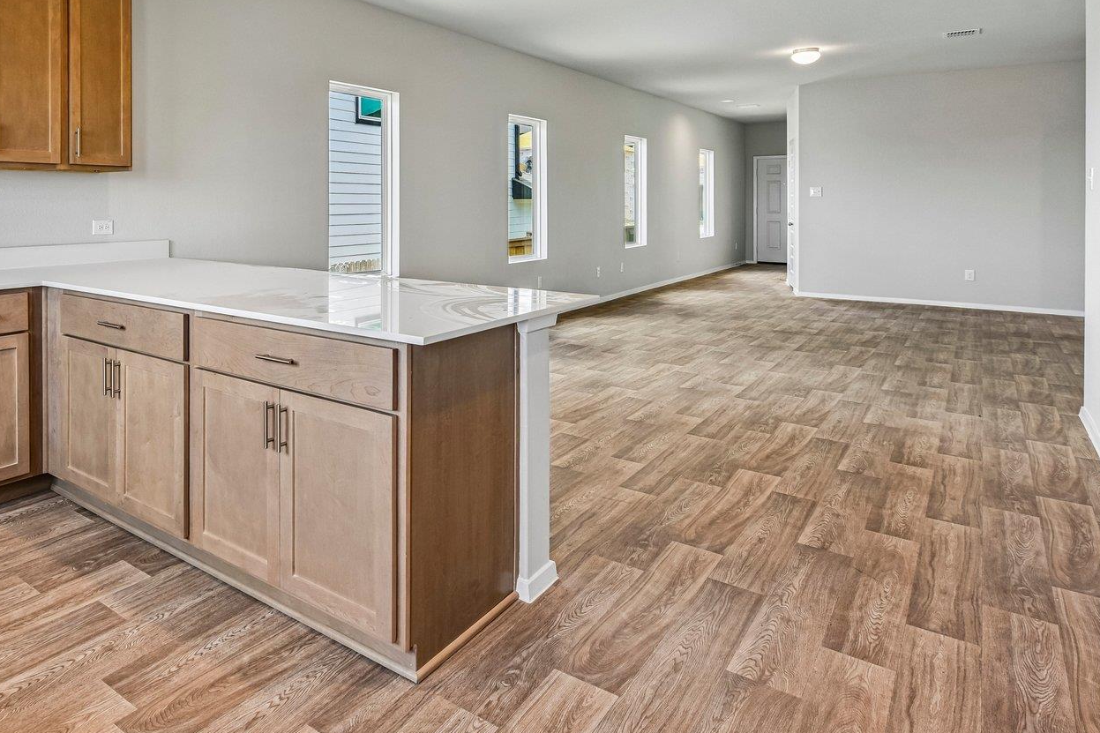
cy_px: 197
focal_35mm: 23
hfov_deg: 71.4
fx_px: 703
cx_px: 288
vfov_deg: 53.0
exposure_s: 1/15
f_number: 8
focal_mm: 14
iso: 280
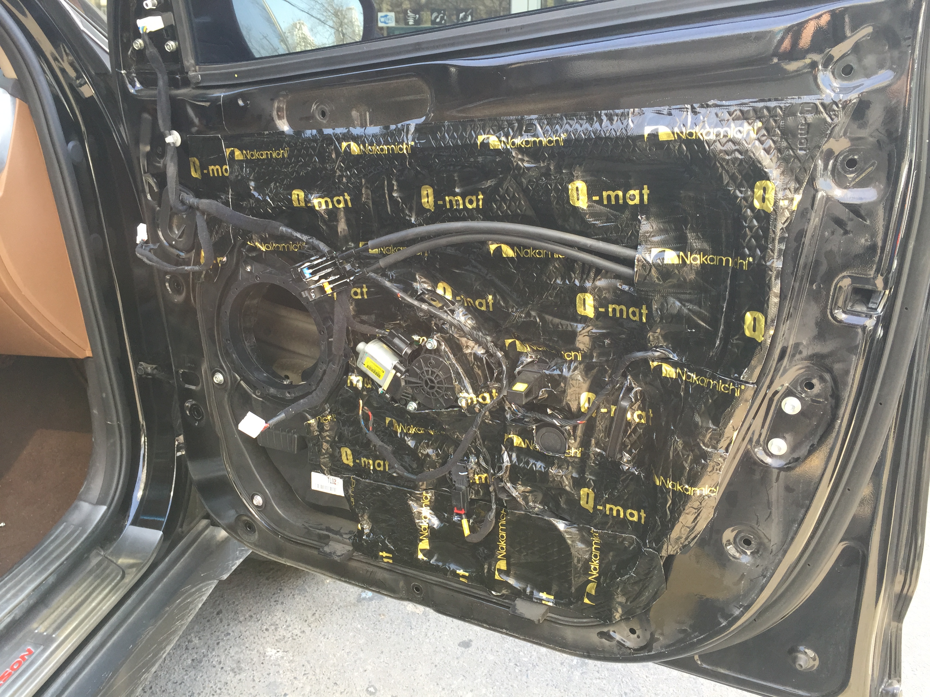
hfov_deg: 61.7
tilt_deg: -20.6
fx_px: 779
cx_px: 465
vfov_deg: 48.2
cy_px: 348
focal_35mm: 29
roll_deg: +0.4
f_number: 2.2
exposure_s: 1/120
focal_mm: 4.15
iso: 40
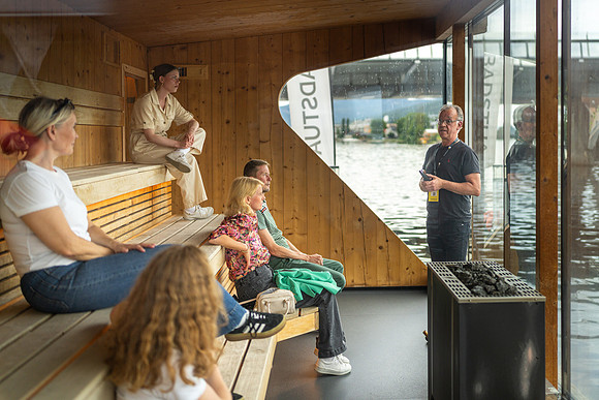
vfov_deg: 30.9
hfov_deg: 44.8
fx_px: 721
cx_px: 371
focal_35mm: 43
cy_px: 152
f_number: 1.4
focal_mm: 35
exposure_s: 1/1600
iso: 160
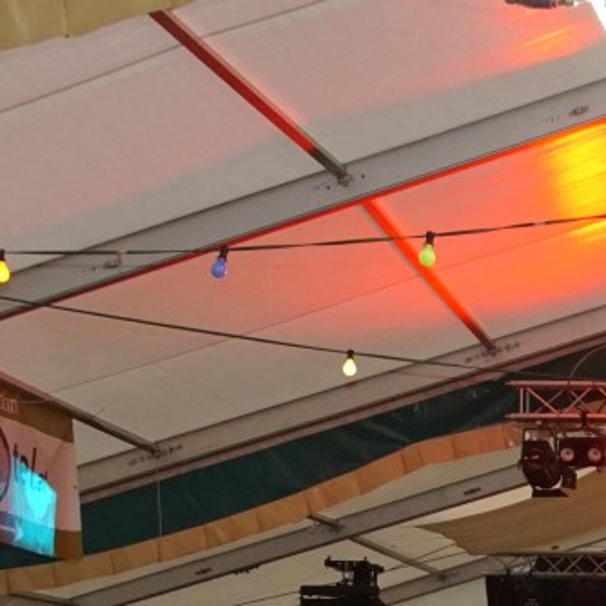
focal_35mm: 126
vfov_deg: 13.4
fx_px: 2496
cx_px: 722
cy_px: 775
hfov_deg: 13.5
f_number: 4
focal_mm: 22
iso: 800
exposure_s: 1/160
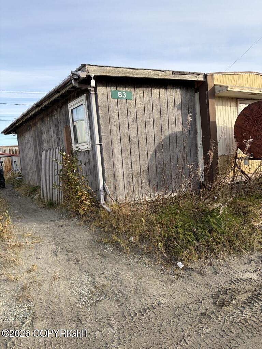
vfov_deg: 67.3
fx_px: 262
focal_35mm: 26
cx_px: 131
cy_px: 174
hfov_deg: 53.1
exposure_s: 1/1287
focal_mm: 5.96
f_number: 1.6
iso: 50
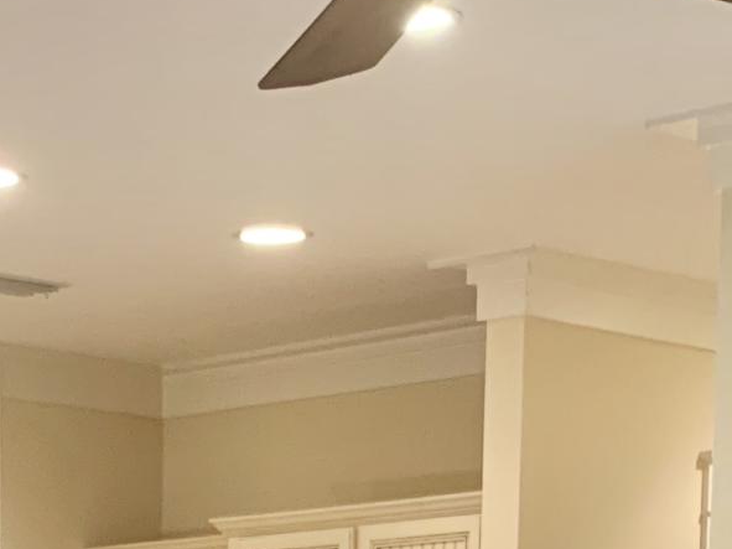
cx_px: 113
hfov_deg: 14.8
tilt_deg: -7.7
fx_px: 2791
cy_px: 1237
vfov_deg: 10.1
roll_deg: -0.9
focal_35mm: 132
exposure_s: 1/60
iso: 250
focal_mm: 4.25
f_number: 1.8
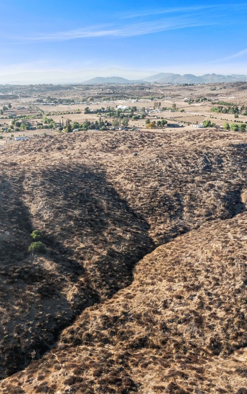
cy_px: 198
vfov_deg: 55.3
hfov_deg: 36.3
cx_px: 123
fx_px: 377
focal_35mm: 35
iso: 260
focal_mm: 12.29
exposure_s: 1/2500
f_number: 2.8
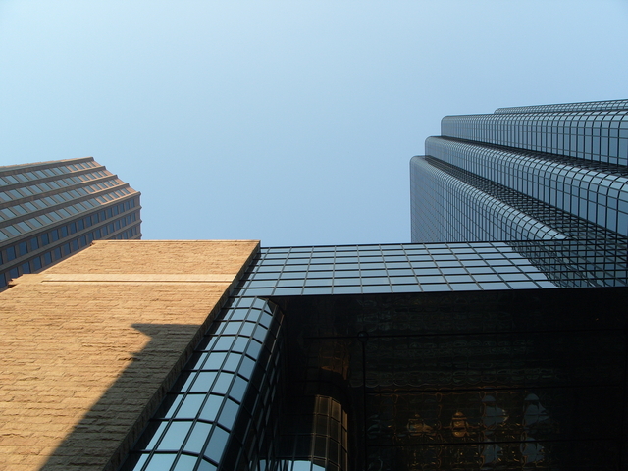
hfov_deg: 52.6
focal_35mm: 35
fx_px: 635
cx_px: 314
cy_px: 236
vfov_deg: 40.7
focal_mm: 7.8
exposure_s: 1/350
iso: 80
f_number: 5.7
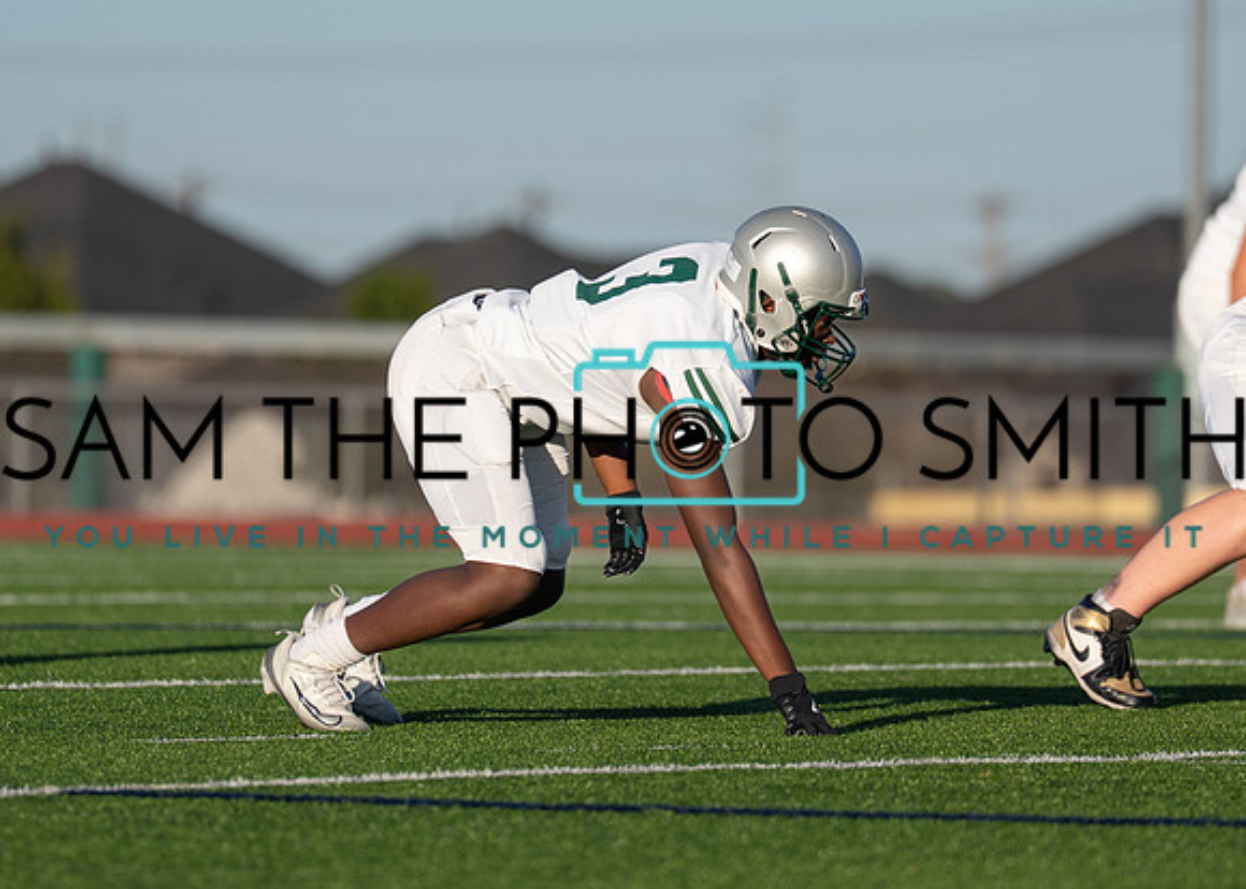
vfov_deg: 3.6
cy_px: 408
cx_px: 686
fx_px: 14225
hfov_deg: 5.0
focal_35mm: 402
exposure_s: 1/4000
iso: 160
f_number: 2.8
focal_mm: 200
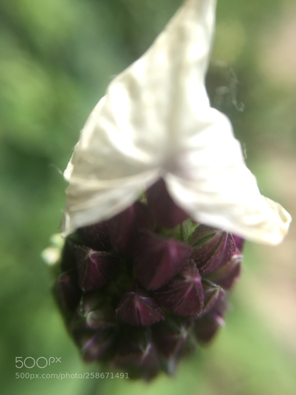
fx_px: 331
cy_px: 198
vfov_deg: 61.7
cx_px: 148
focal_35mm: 29
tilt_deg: -57.5
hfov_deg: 48.2
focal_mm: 4.15
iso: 32
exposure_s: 1/377
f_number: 2.2
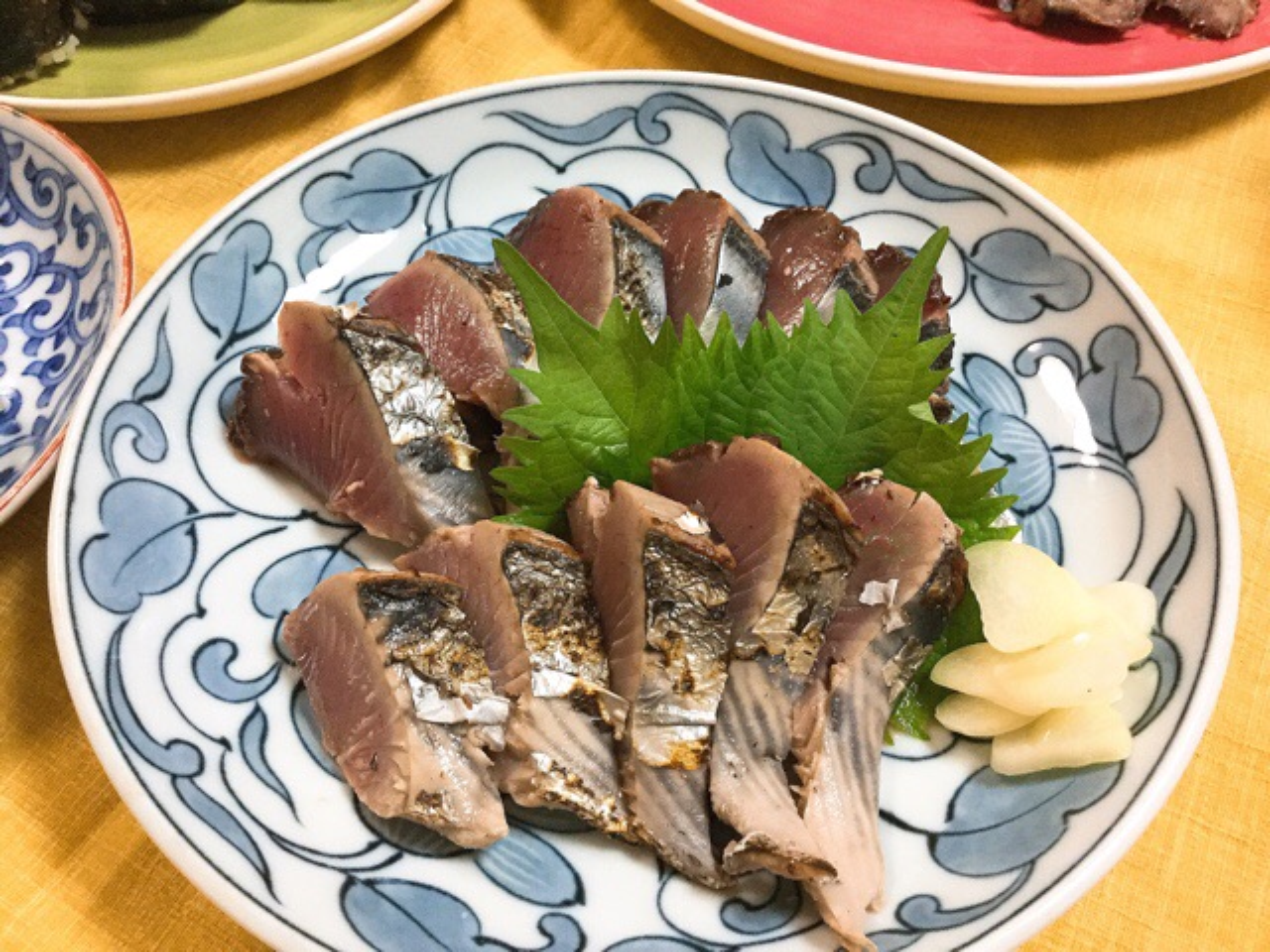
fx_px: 1137
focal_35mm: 31
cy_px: 476
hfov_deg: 58.4
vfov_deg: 45.4
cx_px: 635
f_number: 2.4
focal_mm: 3.3
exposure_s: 1/30
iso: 160
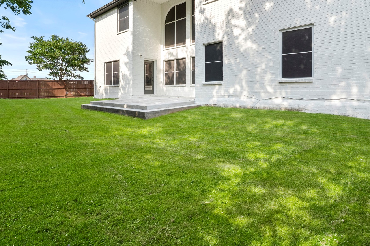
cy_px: 93
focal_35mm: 22
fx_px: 226
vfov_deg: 56.6
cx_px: 164
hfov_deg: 78.3
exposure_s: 1/80
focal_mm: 17
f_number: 10
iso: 400
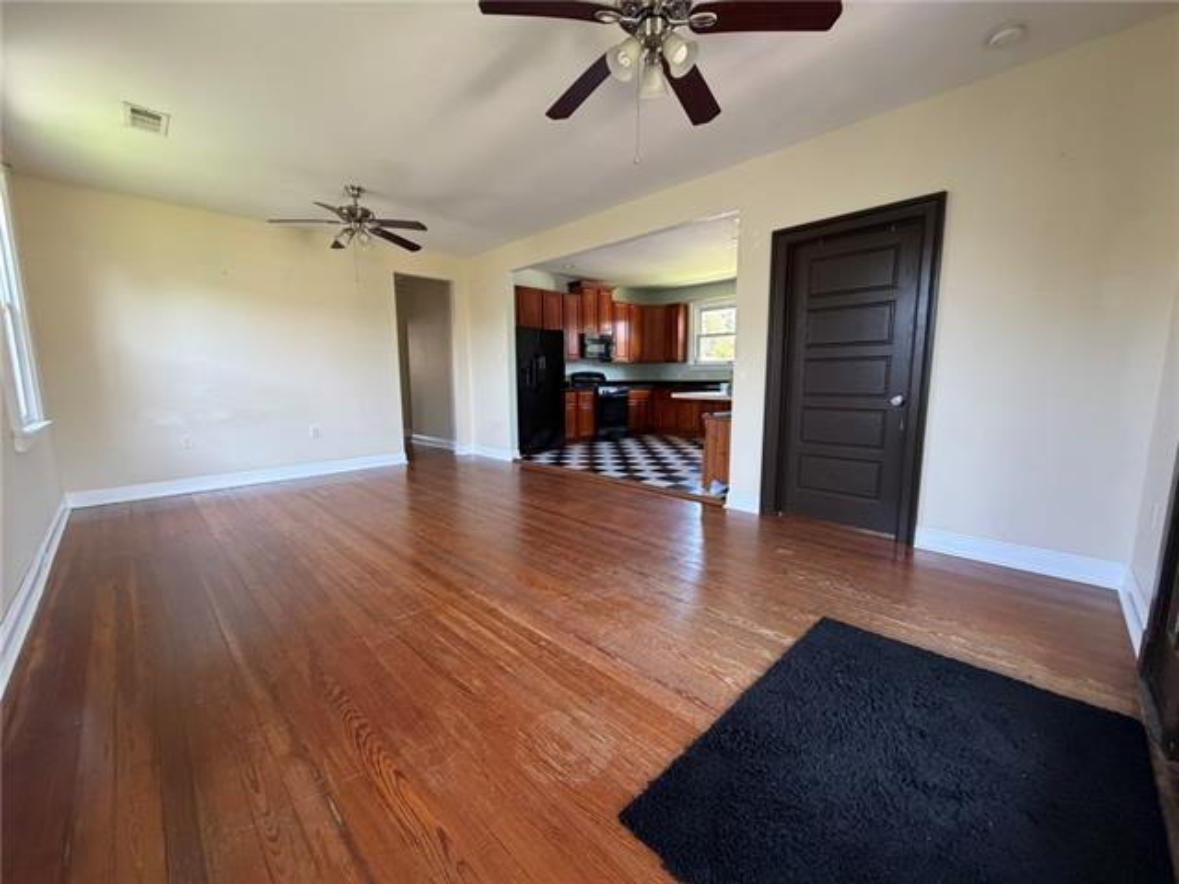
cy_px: 442
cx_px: 590
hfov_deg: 102.1
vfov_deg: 85.7
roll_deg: +0.8
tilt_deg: -7.6
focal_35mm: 14
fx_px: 477
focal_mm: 2.22
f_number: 2.2
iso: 320
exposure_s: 1/110
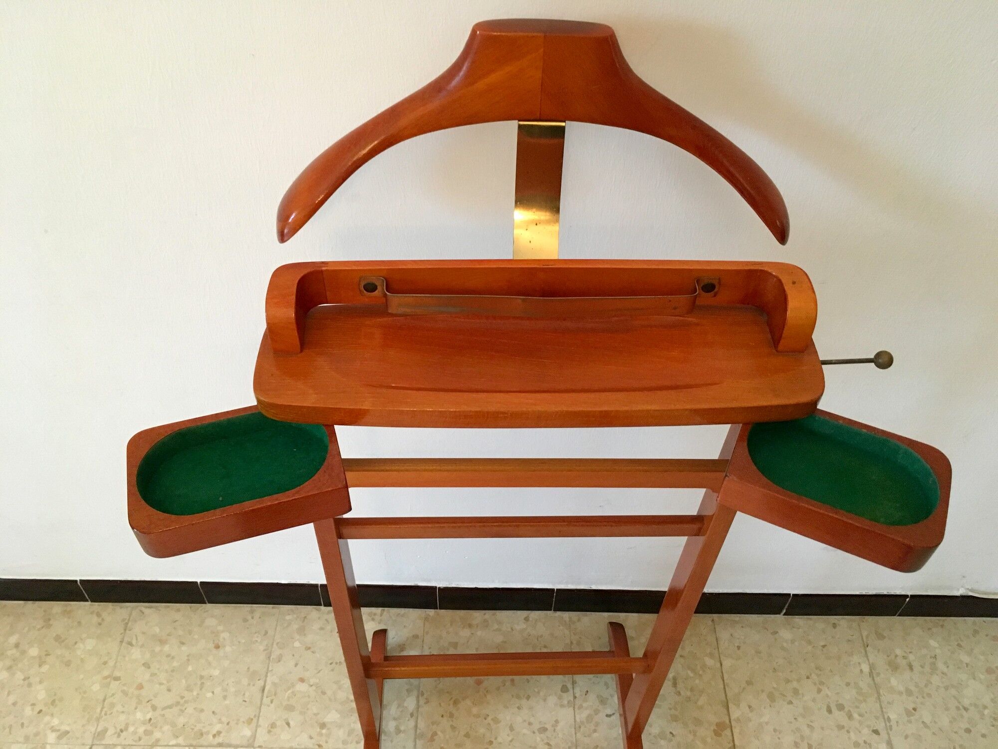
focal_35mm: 29
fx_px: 836
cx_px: 499
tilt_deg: -49.3
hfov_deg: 61.7
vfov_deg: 48.2
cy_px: 374
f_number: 2.2
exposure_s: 1/33
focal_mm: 4.15
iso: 250
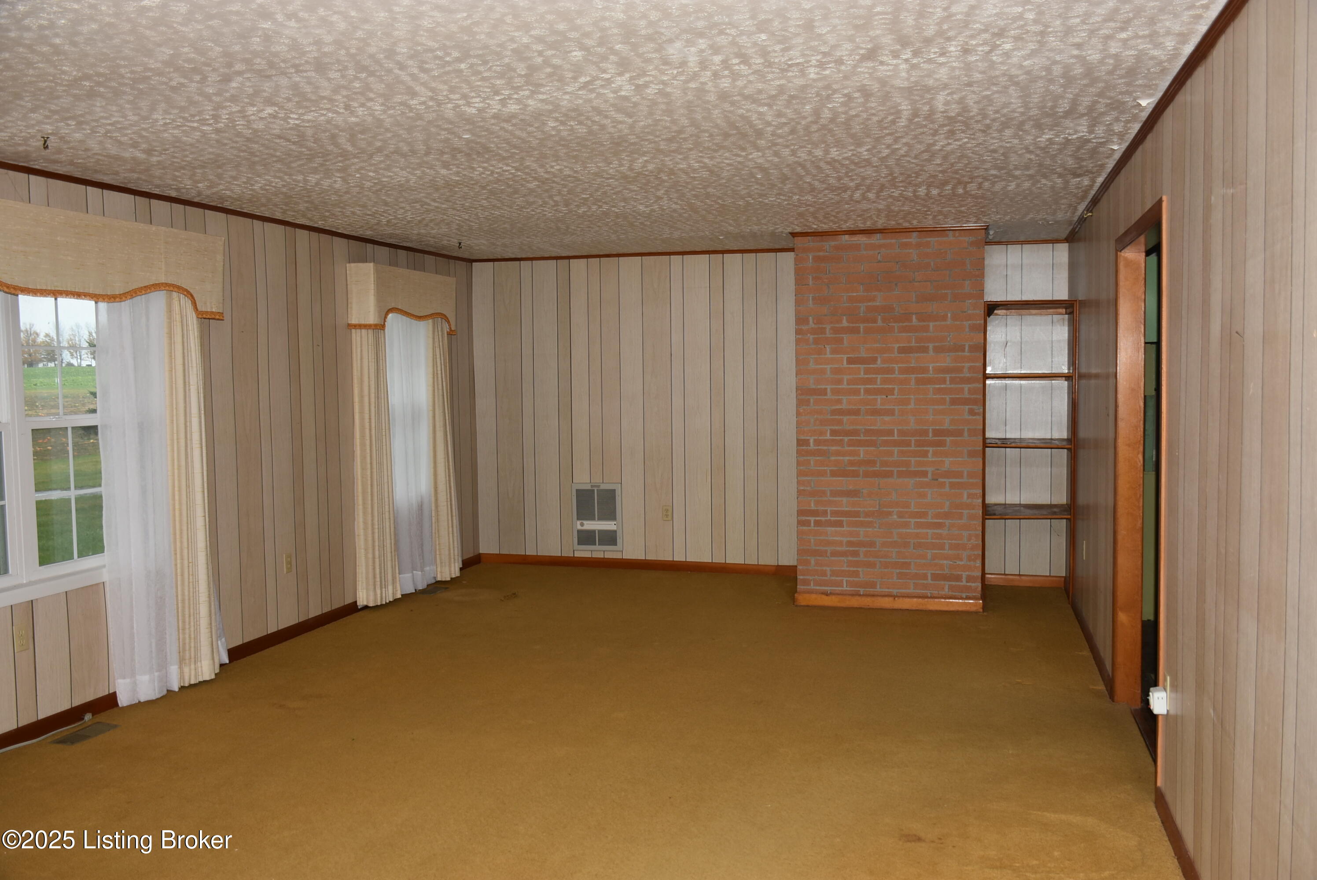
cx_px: 658
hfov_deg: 61.9
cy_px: 440
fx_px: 1098
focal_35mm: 30
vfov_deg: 43.7
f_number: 3.5
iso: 250
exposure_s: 1/60
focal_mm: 20
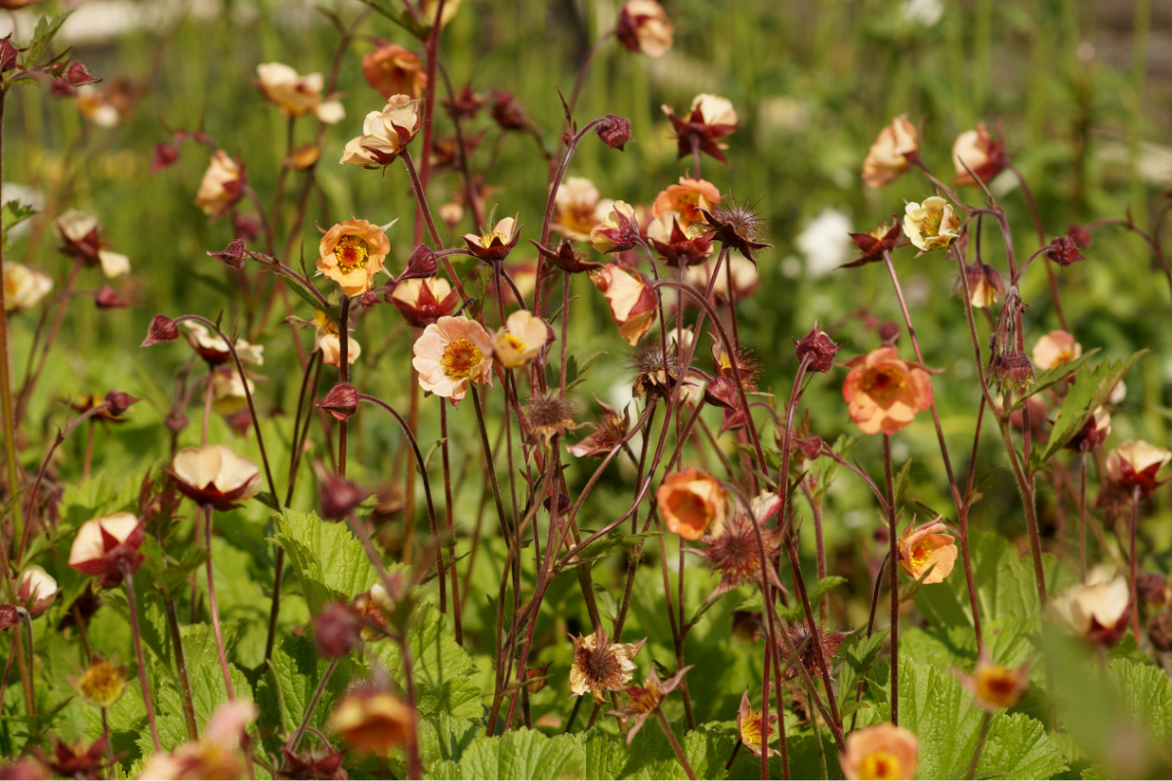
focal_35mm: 150
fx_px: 4883
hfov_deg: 13.7
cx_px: 586
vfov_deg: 9.1
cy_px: 390
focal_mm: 100
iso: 100
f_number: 5.6
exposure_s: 1/500
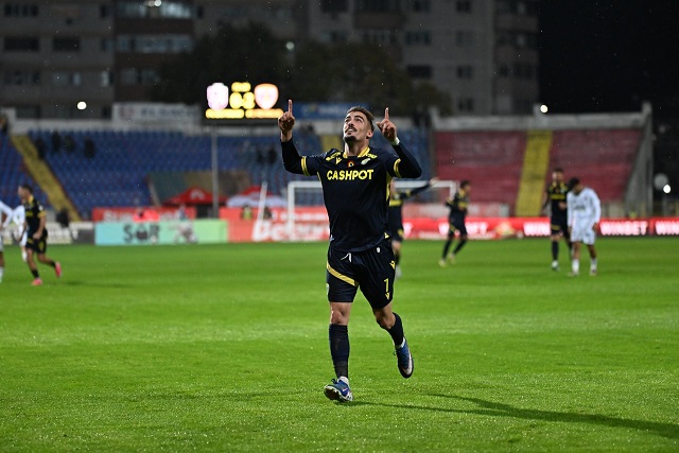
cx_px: 340
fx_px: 2641
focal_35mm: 140
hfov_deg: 14.7
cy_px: 226
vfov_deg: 9.8
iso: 4000
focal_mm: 140
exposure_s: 1/1000
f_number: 2.8
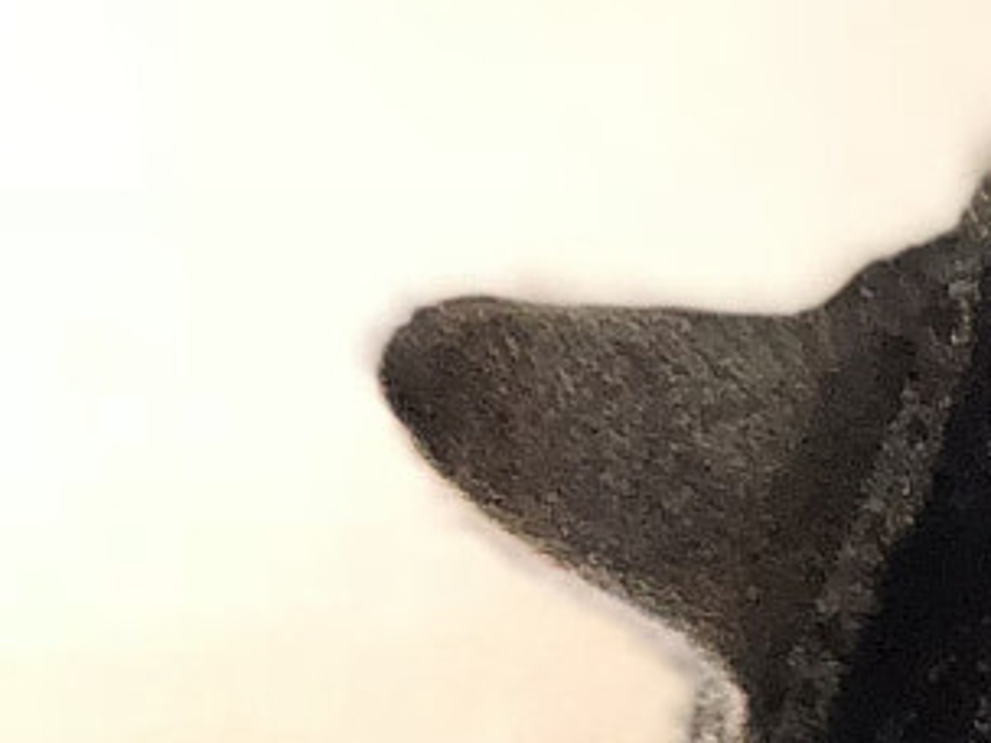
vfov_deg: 5.4
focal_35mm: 274
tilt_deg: -15.6
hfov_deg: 6.9
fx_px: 7844
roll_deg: -1.2
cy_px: 821
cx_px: 2129
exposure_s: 1/60
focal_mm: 6
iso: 160
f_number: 2.4
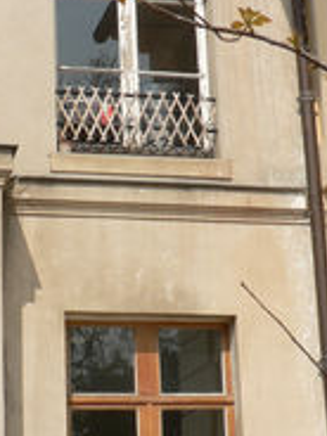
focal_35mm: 93
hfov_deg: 15.8
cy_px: 299
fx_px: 1171
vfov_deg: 21.0
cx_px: 83
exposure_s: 1/400
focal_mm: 6
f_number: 5.6
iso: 64
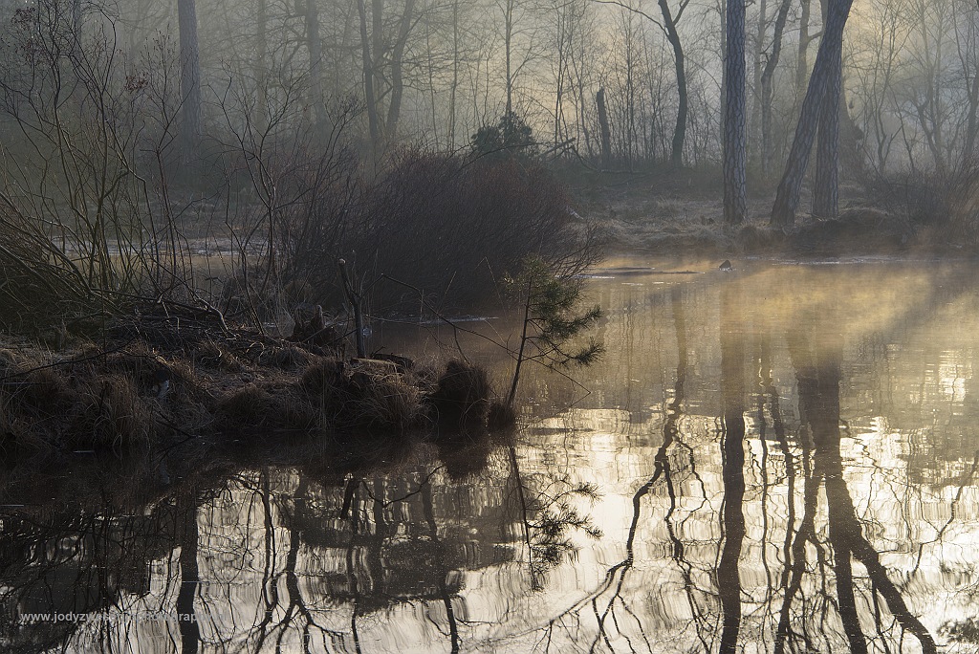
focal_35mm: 125
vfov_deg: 11.0
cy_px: 327
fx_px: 3401
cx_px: 490
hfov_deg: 16.4
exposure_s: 1/15
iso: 100
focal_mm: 125
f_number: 14
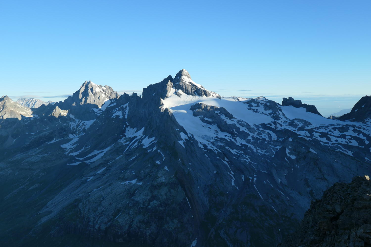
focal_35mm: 38
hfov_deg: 50.7
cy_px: 124
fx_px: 392
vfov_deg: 35.1
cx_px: 186
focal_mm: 14
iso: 200
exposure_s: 1/800
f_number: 3.8
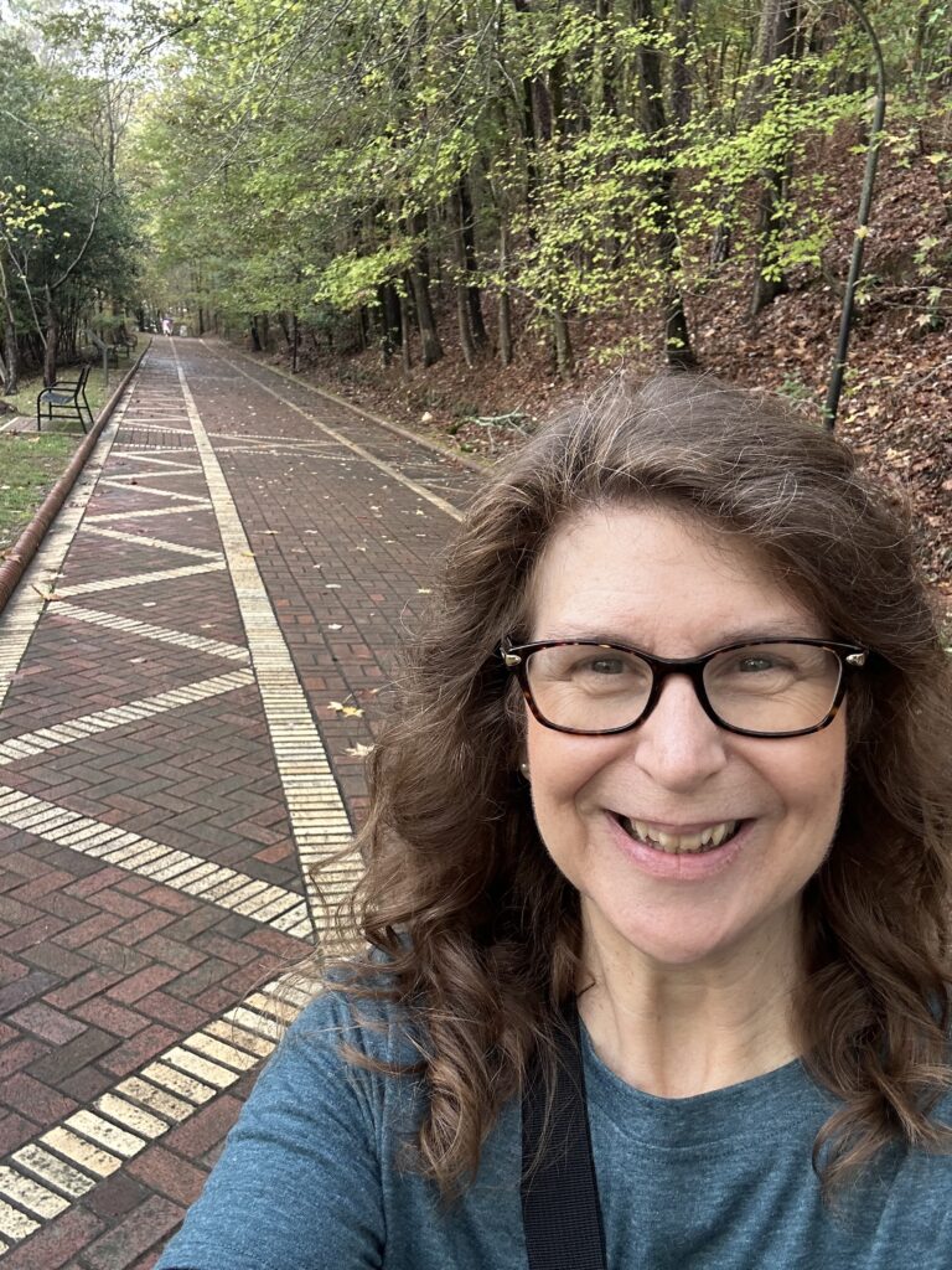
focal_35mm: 30
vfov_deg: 60.0
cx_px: 476
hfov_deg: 46.8
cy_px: 635
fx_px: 1100
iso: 40
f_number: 1.9
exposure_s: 1/121
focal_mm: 2.69
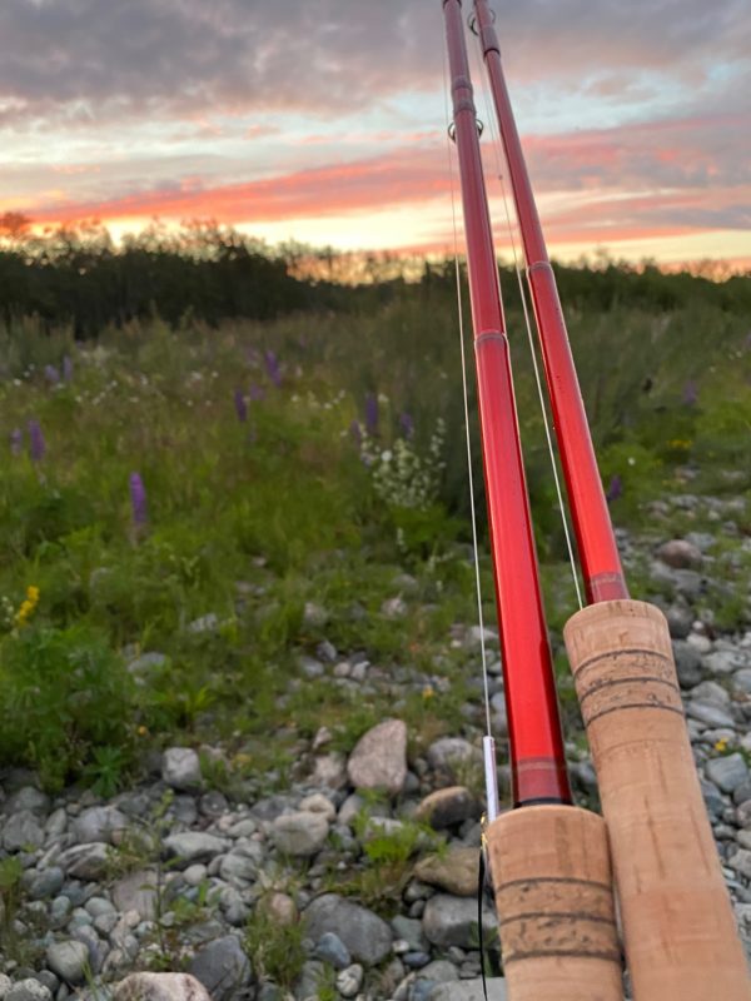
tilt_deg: -11.2
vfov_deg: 67.3
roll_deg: +2.2
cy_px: 500
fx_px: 752
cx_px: 376
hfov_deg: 53.1
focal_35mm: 26
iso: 400
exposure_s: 1/60
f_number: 1.8
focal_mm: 4.25
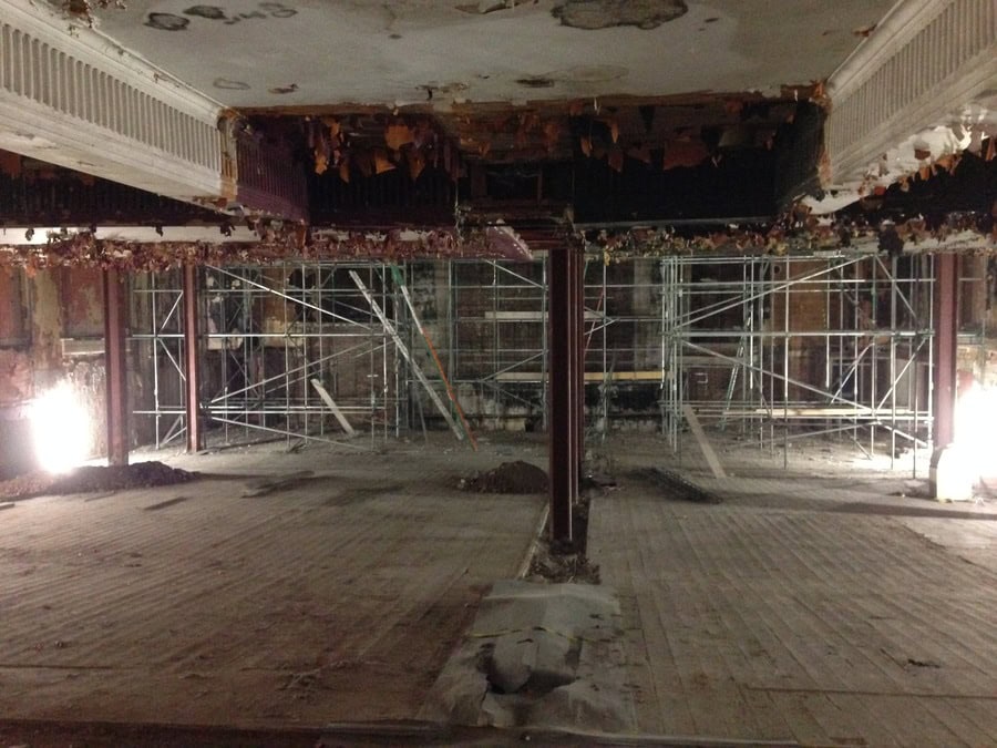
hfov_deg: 55.4
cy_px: 374
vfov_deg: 42.9
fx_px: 950
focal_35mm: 33
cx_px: 498
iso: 800
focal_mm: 4.1
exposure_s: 1/15
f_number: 2.4
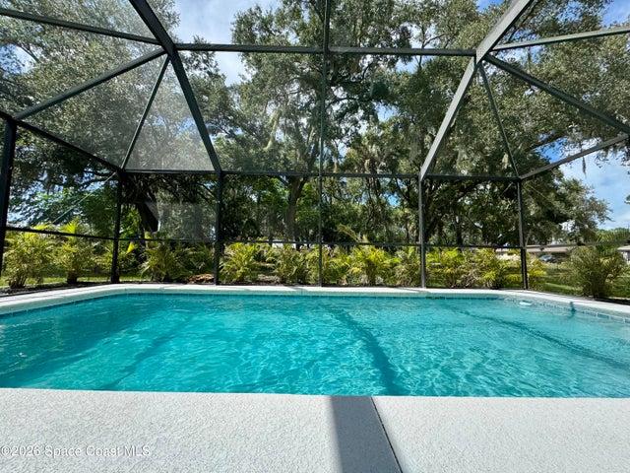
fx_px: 255
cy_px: 236
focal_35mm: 14
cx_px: 315
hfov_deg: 102.1
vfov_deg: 85.7
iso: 50
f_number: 2.2
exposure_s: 1/646
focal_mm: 2.22
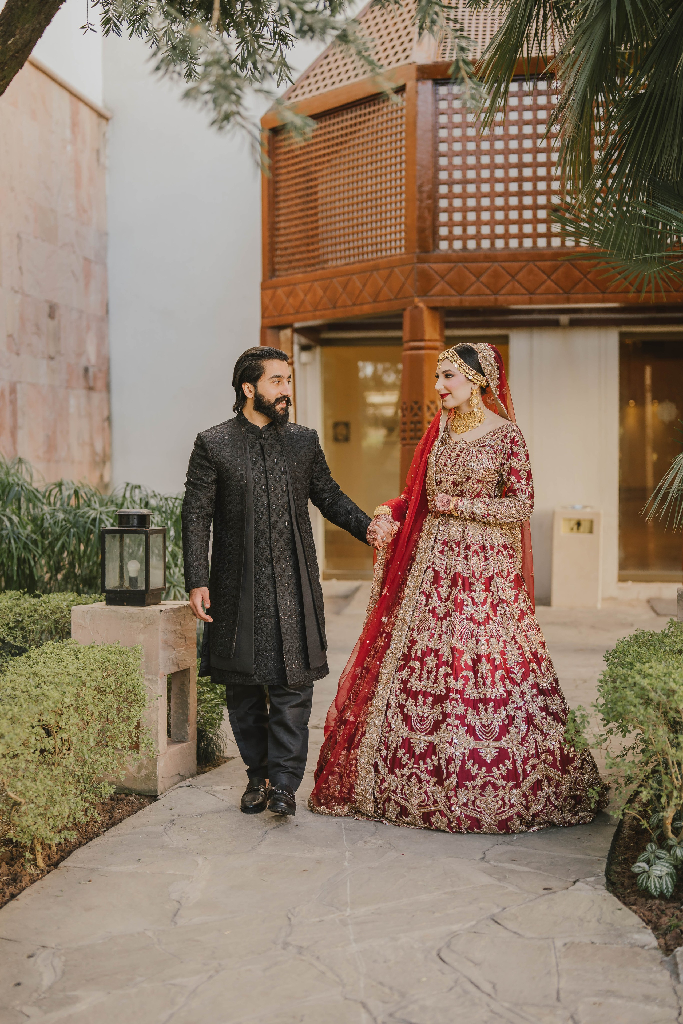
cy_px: 512
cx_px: 342
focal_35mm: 50
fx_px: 1423
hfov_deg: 27.0
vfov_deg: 39.6
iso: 500
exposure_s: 1/500
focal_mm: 50
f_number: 1.8
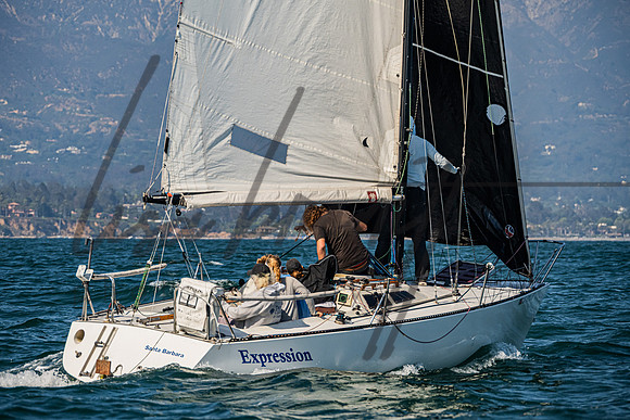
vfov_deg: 5.5
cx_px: 292
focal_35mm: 252
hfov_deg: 8.2
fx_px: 4412
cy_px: 221
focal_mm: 220
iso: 500
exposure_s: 1/2500
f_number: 8
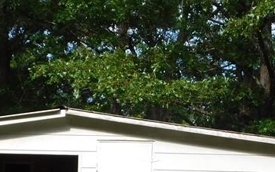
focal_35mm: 109
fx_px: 817
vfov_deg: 11.8
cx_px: 207
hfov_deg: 19.0
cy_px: 199
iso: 125
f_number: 3.5
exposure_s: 1/800
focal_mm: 6.3
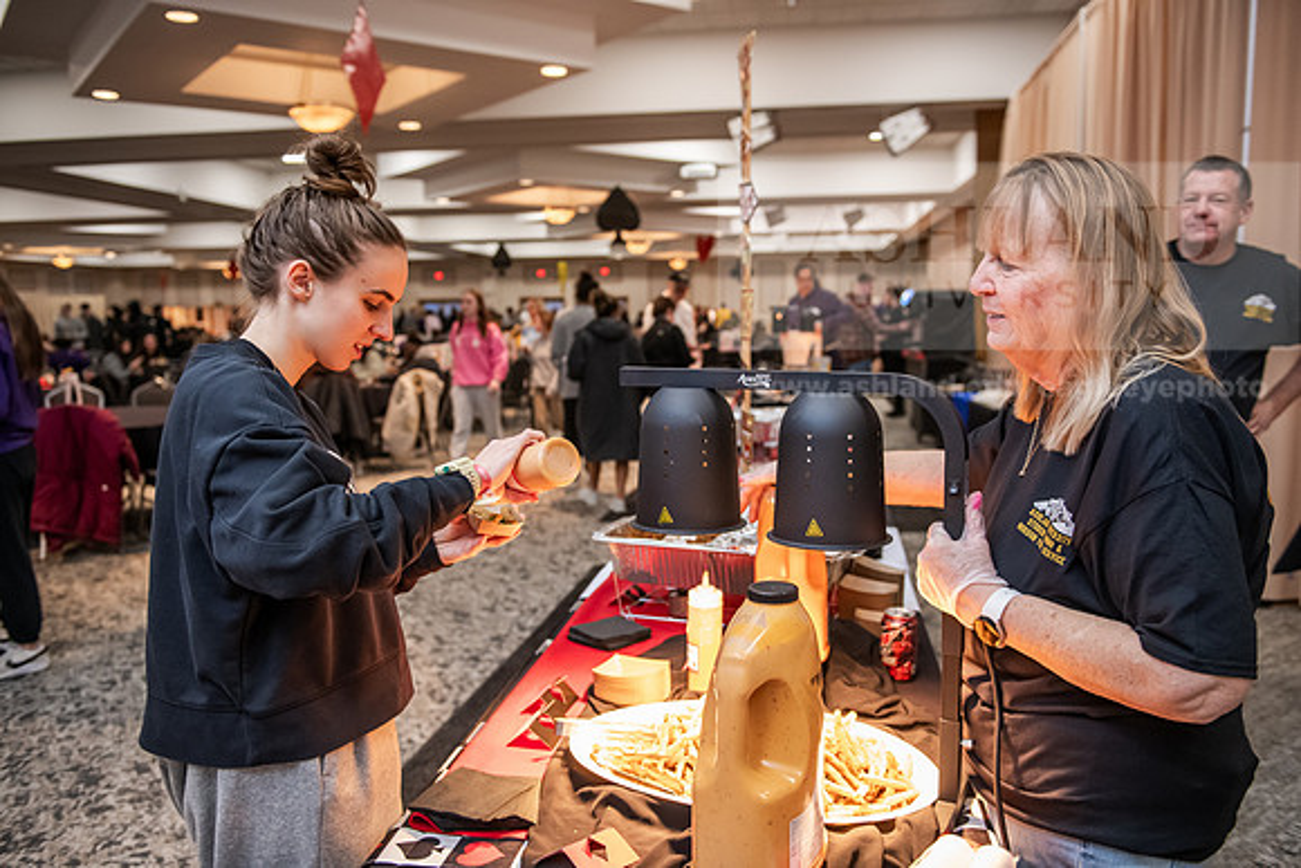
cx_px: 650
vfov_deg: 45.0
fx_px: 1048
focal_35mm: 29
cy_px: 434
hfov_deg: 63.6
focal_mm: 29
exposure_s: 1/200
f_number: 3.2
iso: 2500
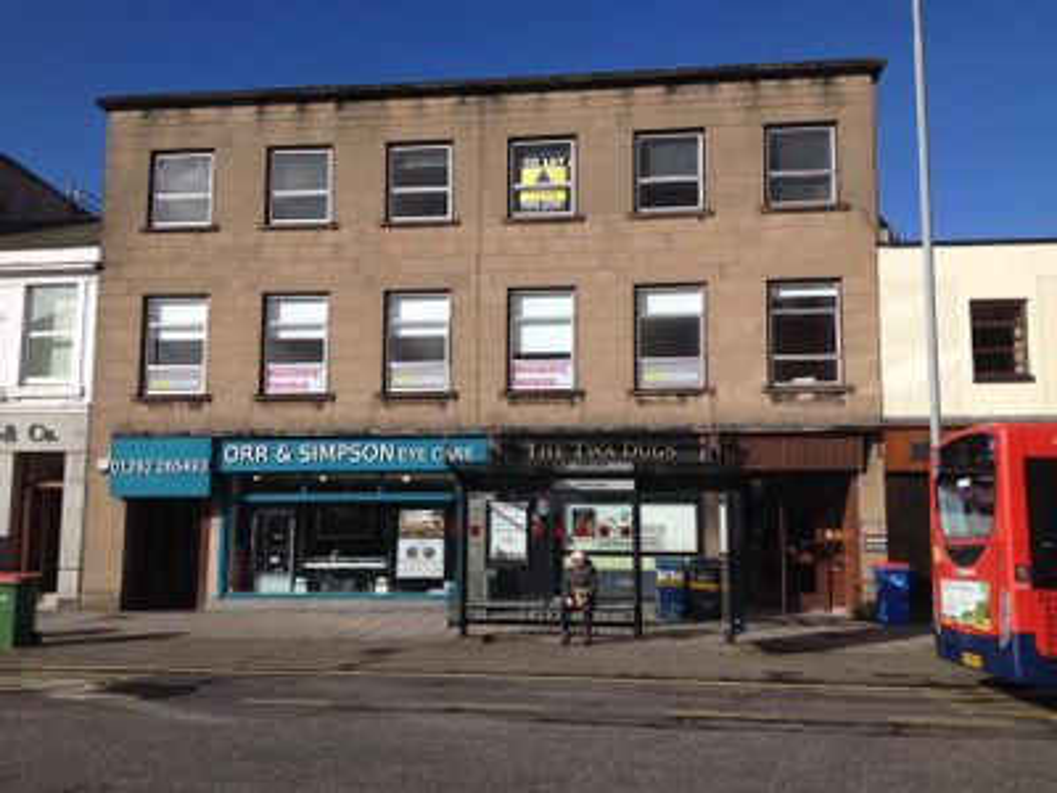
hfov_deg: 52.6
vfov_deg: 40.7
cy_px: 396
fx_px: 1069
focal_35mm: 35
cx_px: 528
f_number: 2.4
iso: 50
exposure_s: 1/2304
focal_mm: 4.28
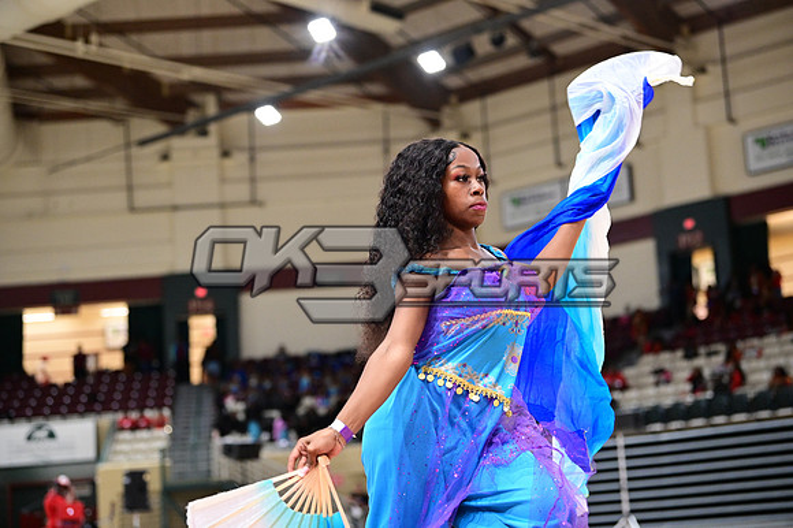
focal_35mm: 70
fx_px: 1541
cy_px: 264
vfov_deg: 19.4
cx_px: 396
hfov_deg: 28.9
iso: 6400
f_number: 3.2
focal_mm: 70
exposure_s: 1/1000
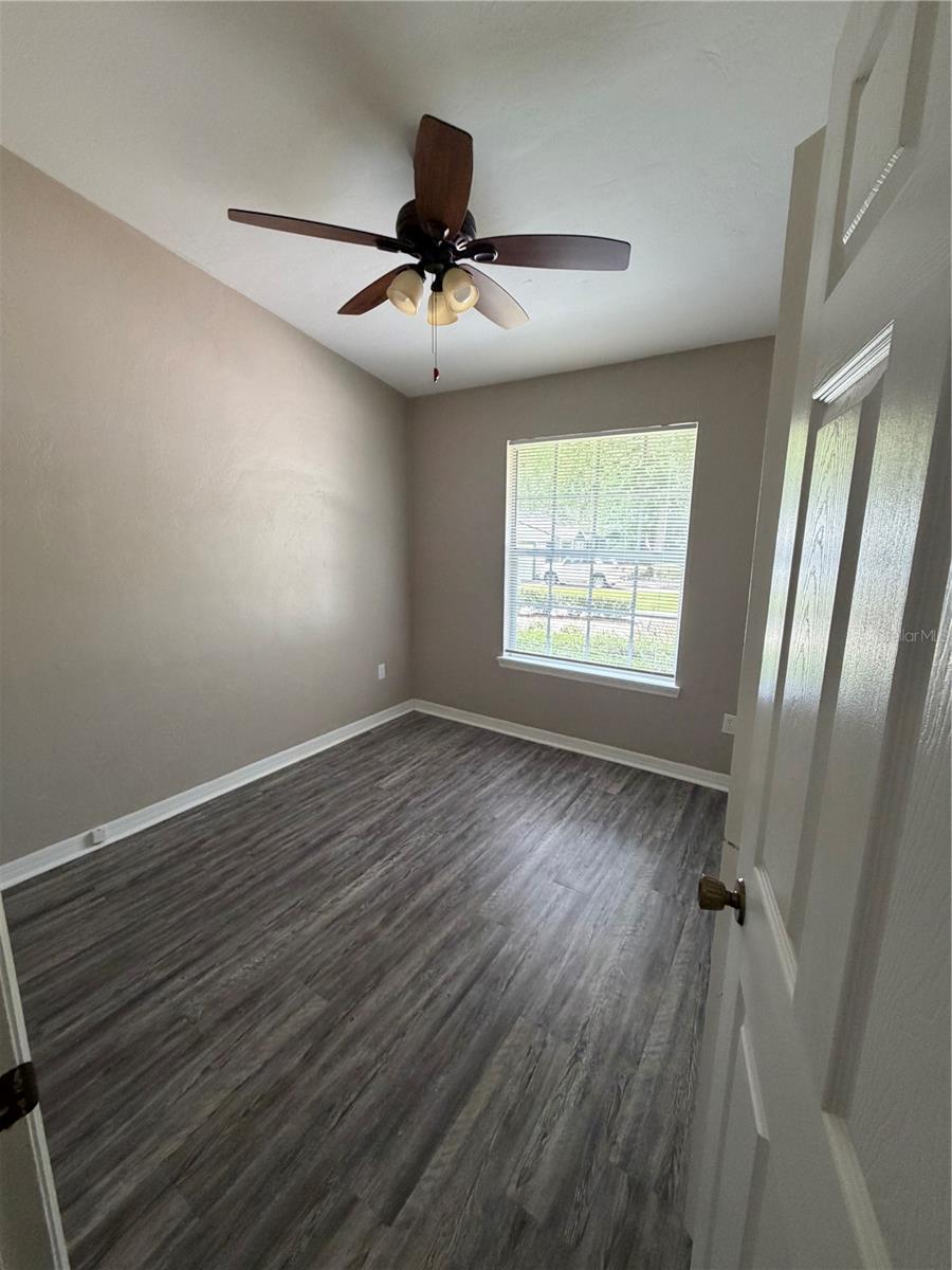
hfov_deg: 85.7
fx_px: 513
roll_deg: -0.5
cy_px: 635
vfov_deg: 102.1
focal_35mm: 14
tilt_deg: -10.0
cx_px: 476
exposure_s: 1/121
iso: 320
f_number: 2.2
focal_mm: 2.22
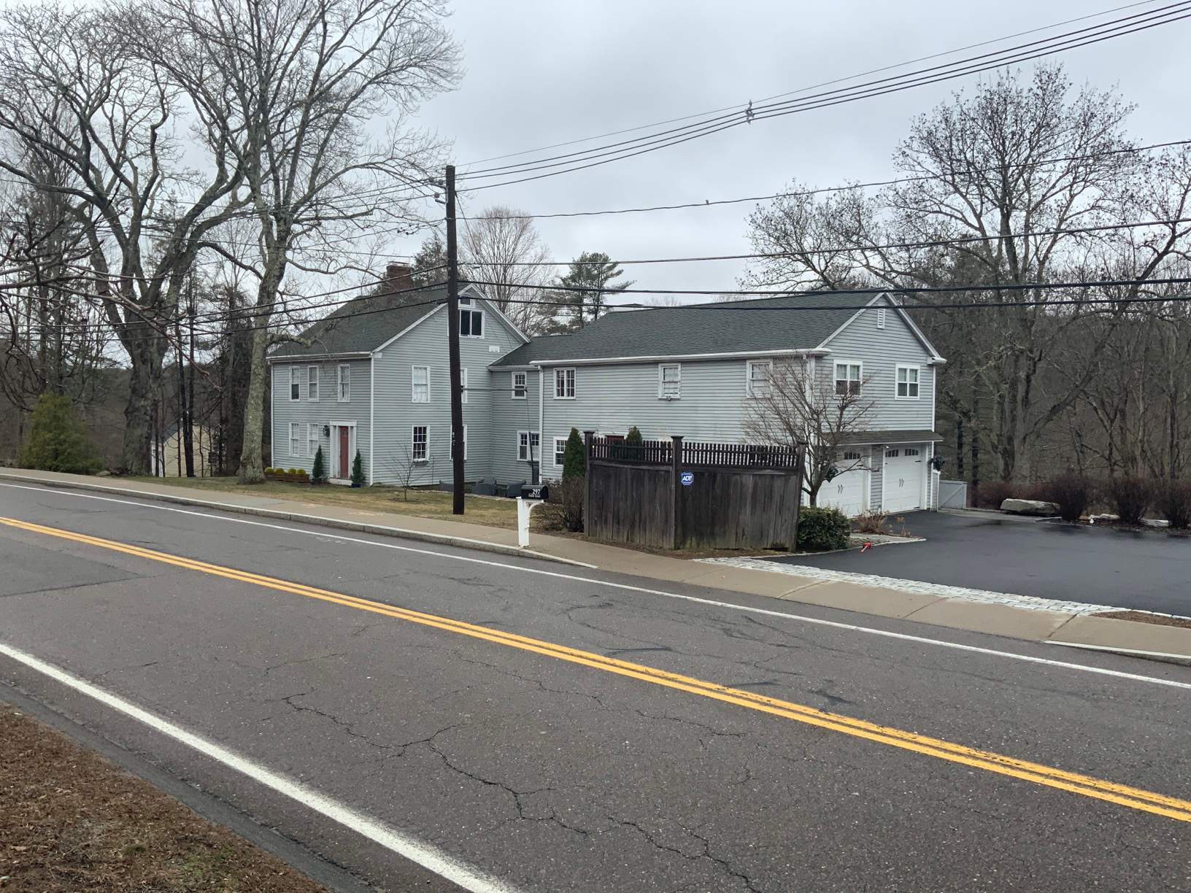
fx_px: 998
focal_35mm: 29
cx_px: 596
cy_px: 446
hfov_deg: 61.7
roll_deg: +0.6
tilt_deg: -3.5
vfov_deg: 48.2
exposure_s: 1/804
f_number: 1.8
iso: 16
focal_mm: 3
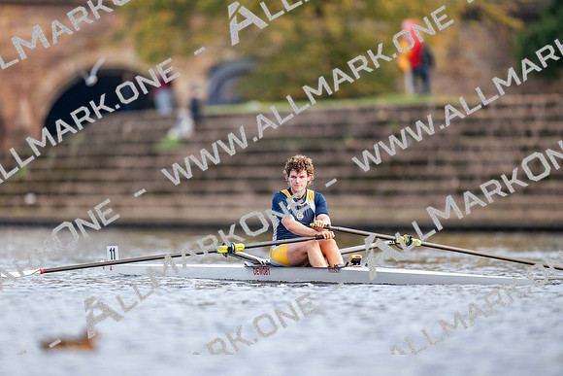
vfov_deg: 2.3
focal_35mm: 600
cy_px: 188
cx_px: 282
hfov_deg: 3.4
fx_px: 9385
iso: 2000
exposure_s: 1/2500
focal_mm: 600
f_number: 4
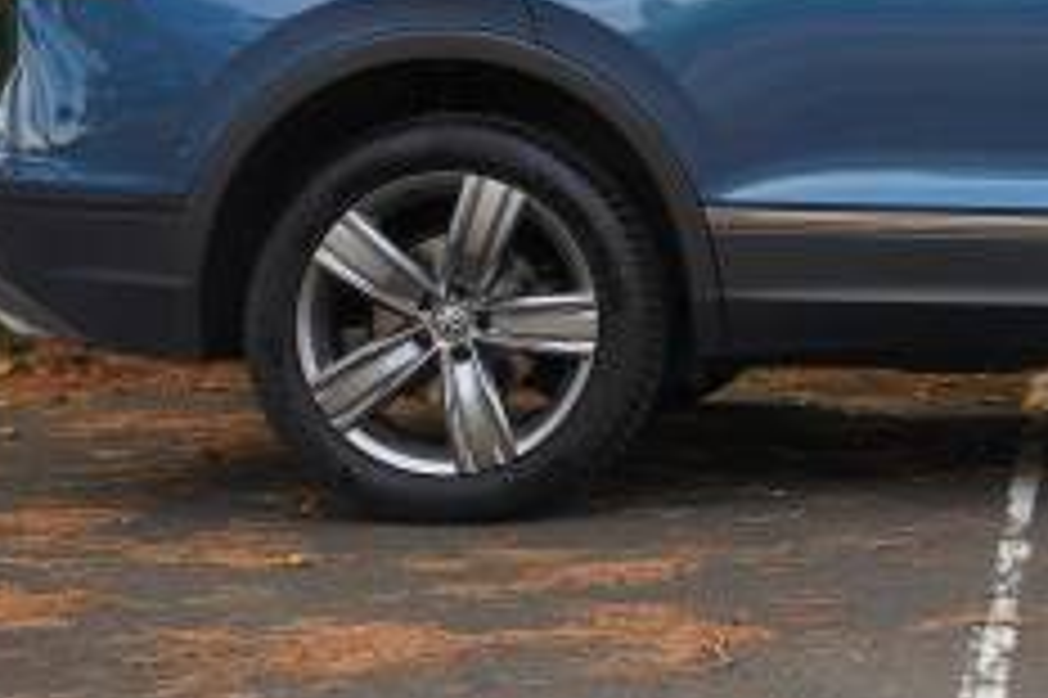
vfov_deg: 11.3
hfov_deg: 16.5
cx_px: 1237
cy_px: -72
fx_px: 3480
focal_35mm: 120
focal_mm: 43.6
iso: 160
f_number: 4
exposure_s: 1/160
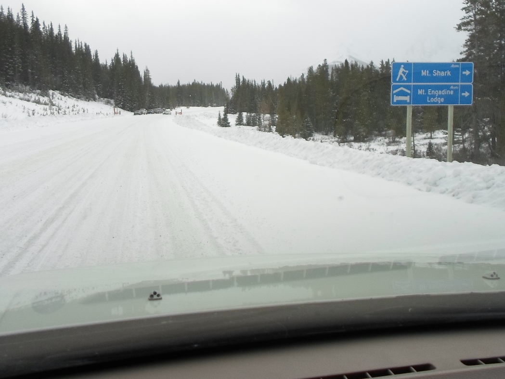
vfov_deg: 54.9
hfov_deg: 69.4
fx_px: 365
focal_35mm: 25
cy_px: 190
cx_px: 252
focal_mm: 4.5
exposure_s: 1/1000
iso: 80
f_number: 2.5
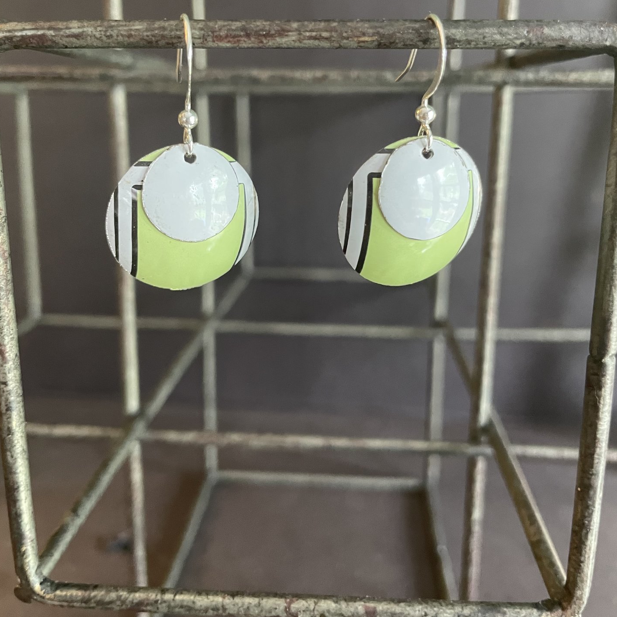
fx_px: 625
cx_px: 307
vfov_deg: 52.3
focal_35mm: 31
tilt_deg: -12.1
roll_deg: -0.3
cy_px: 257
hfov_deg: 52.5
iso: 400
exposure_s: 1/40
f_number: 1.6
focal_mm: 4.2
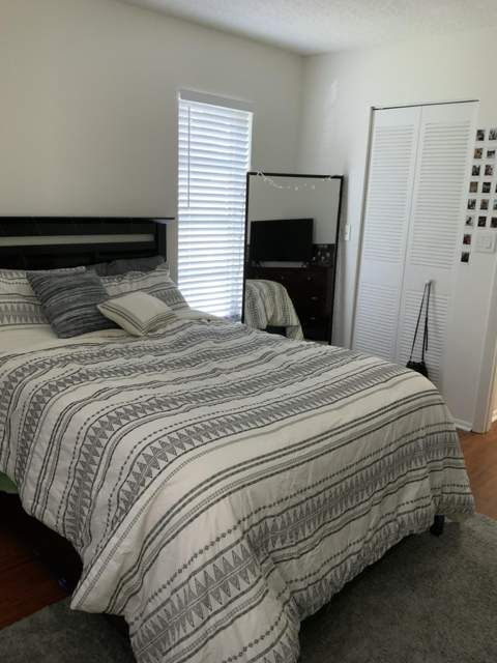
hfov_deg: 48.2
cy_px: 332
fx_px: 555
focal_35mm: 29
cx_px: 248
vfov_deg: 61.7
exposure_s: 1/40
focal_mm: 3
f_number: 1.8
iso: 250
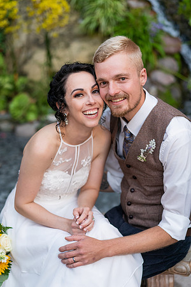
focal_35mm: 55
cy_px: 144
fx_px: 438
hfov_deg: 24.6
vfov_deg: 36.2
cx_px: 96
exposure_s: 1/320
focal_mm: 55
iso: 500
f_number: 2.2
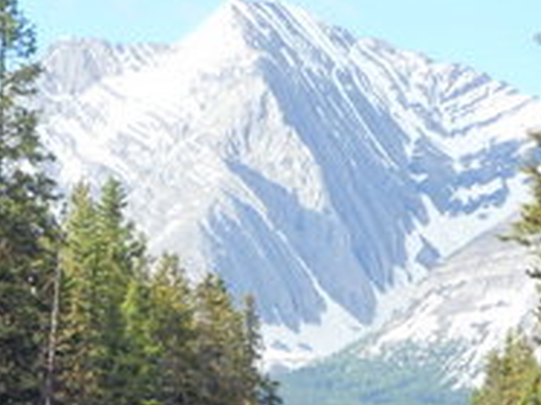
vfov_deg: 4.0
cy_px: 360
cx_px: 110
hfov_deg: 5.3
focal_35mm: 374
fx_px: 5841
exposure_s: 1/250
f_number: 5.9
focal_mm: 25
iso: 200
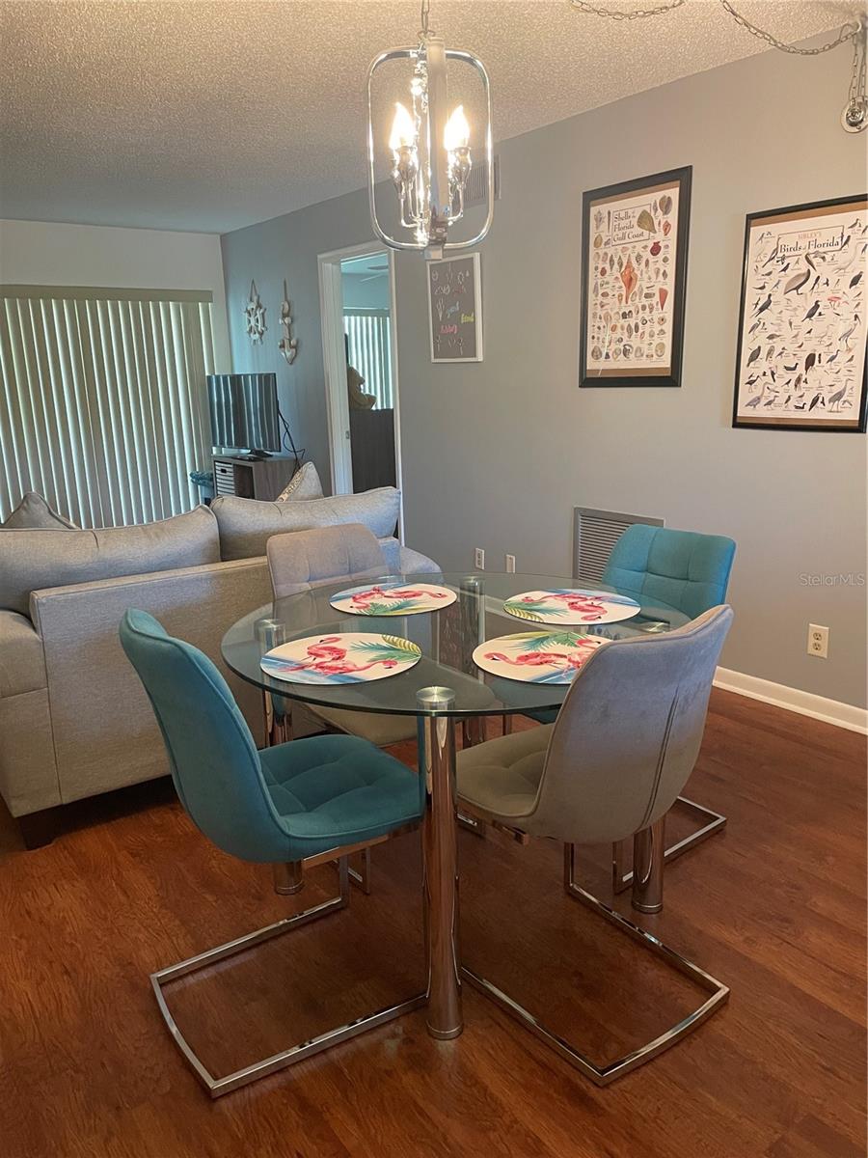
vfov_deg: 67.3
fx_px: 869
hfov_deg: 53.1
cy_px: 579
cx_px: 434
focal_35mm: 26
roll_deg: +2.6
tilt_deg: -12.7
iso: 500
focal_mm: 4.2
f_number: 1.6
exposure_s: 1/60
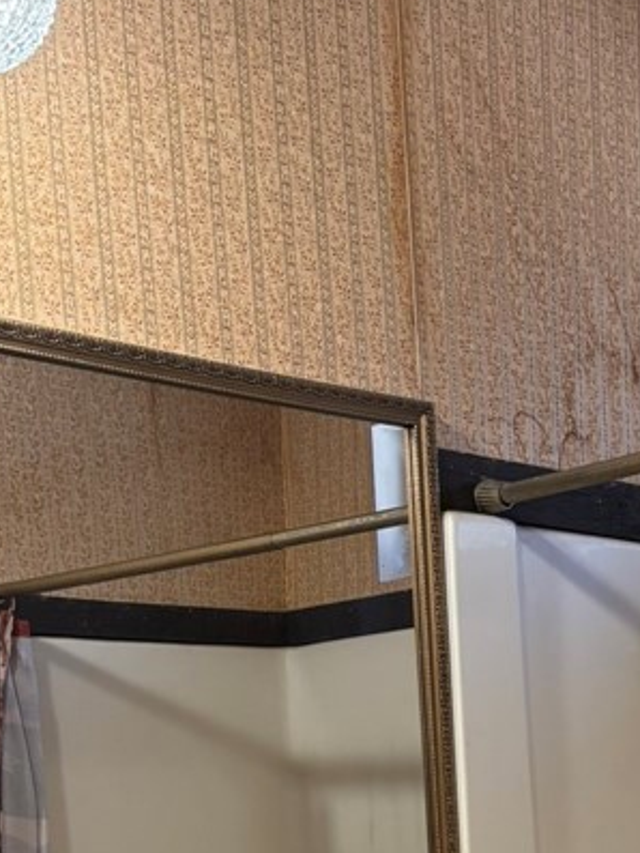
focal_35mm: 67
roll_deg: +1.6
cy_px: 1066
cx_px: 694
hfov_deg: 20.9
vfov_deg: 25.5
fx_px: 1651
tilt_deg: -8.5
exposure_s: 1/120
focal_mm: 5.96
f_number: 1.6
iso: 200
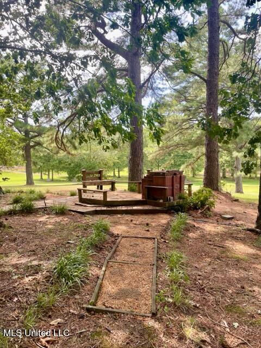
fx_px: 261
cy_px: 174
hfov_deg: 53.1
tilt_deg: -1.5
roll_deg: +1.4
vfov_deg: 67.3
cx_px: 130
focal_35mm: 26
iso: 32
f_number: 1.6
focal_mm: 4.2
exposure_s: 1/336
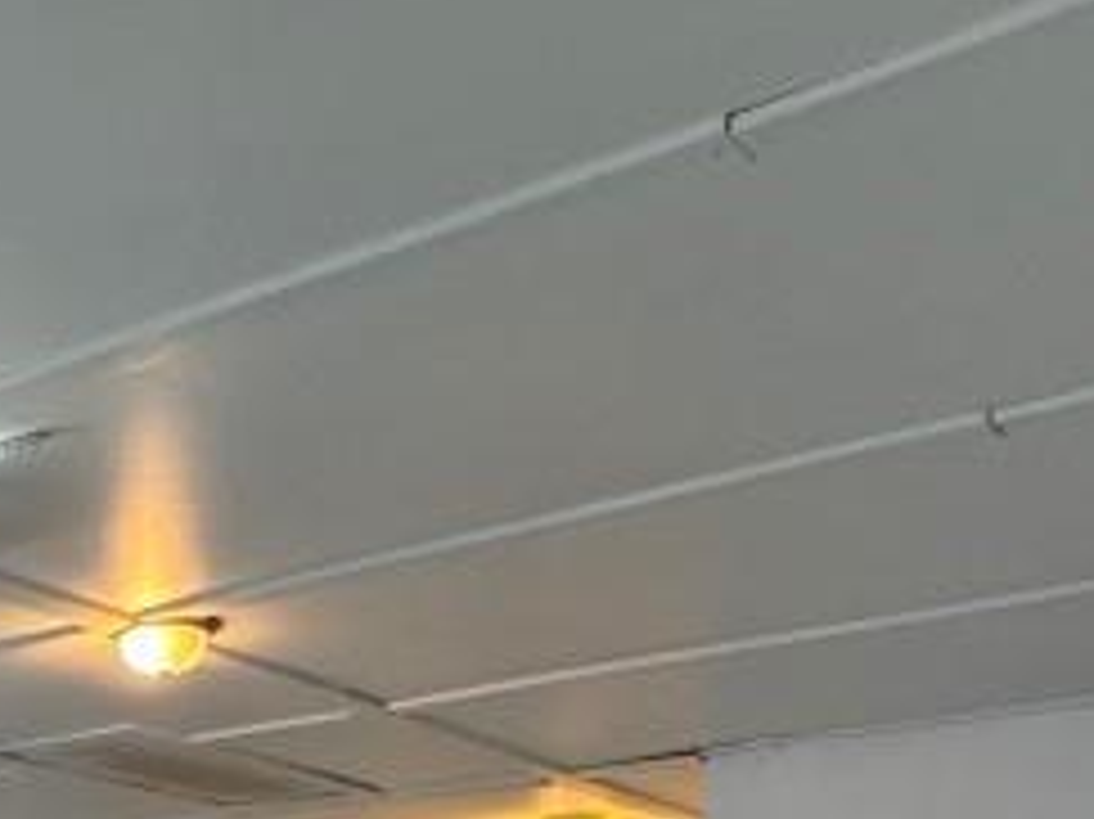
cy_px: 1260
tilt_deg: -4.3
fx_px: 1864
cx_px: -144
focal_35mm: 59
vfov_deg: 20.8
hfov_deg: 29.2
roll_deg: -0.5
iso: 250
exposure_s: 1/60
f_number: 2.2
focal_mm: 2.22
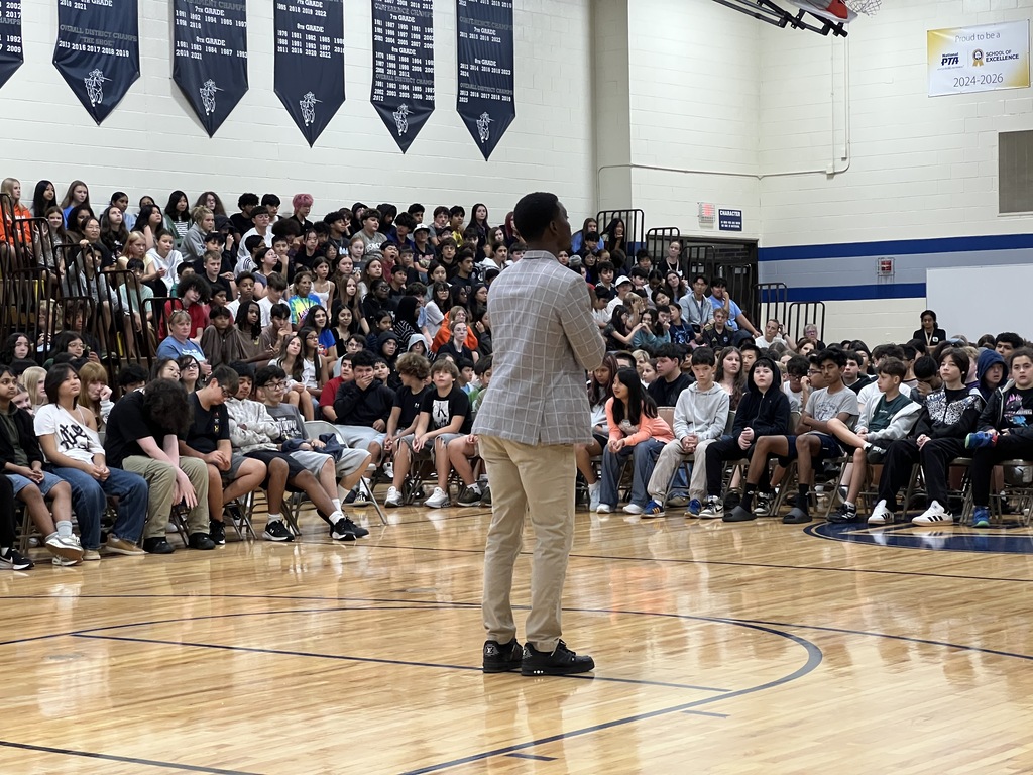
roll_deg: +1.1
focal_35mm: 77
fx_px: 2298
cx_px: 516
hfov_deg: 25.3
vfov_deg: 19.1
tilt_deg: -1.5
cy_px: 388
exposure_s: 1/60
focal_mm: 9
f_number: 2.8
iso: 400
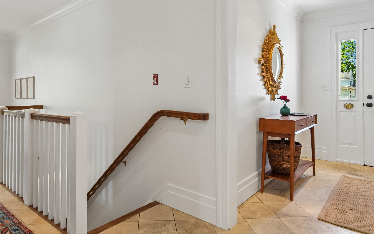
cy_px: 92
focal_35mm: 23
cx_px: 158
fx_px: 234
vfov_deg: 52.6
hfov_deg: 76.6
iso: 400
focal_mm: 16
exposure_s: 1/10
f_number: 8
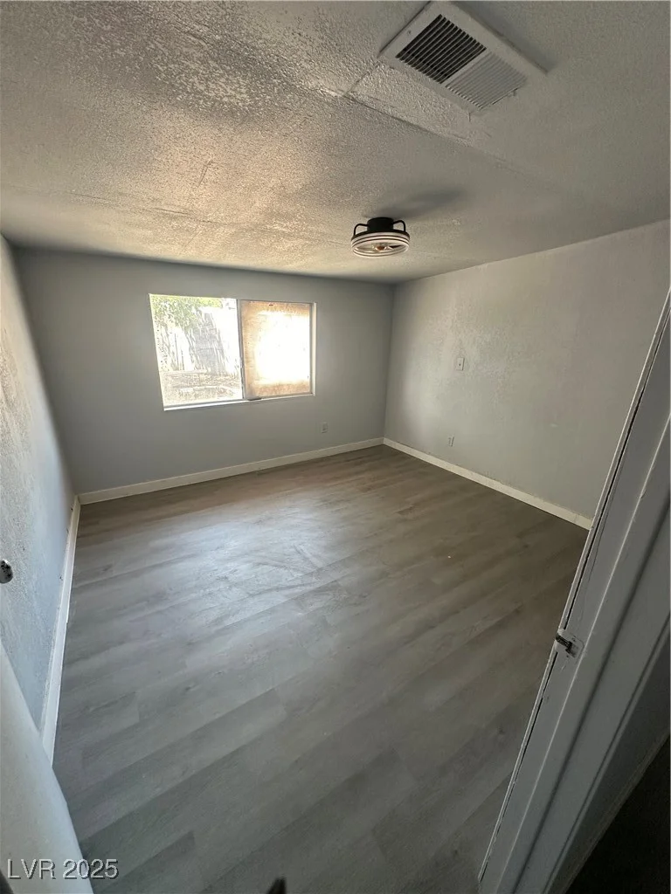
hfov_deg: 85.7
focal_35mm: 14
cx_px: 336
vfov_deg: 102.1
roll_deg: -2.1
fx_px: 362
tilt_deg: -18.9
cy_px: 447
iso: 125
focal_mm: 2.22
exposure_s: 1/99
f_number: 2.2
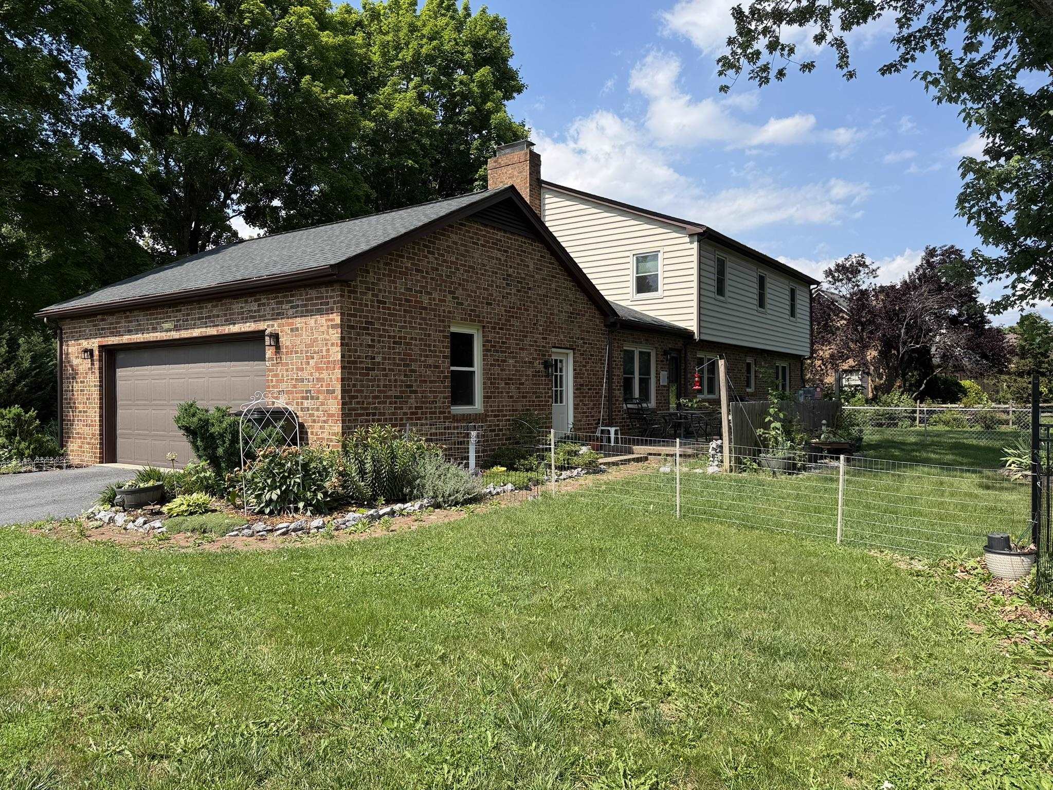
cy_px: 395
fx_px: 730
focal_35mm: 24
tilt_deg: +0.0
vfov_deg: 56.8
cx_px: 526
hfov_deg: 71.6
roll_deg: +0.8
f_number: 1.78
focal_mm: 6.76
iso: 80
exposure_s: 1/3145
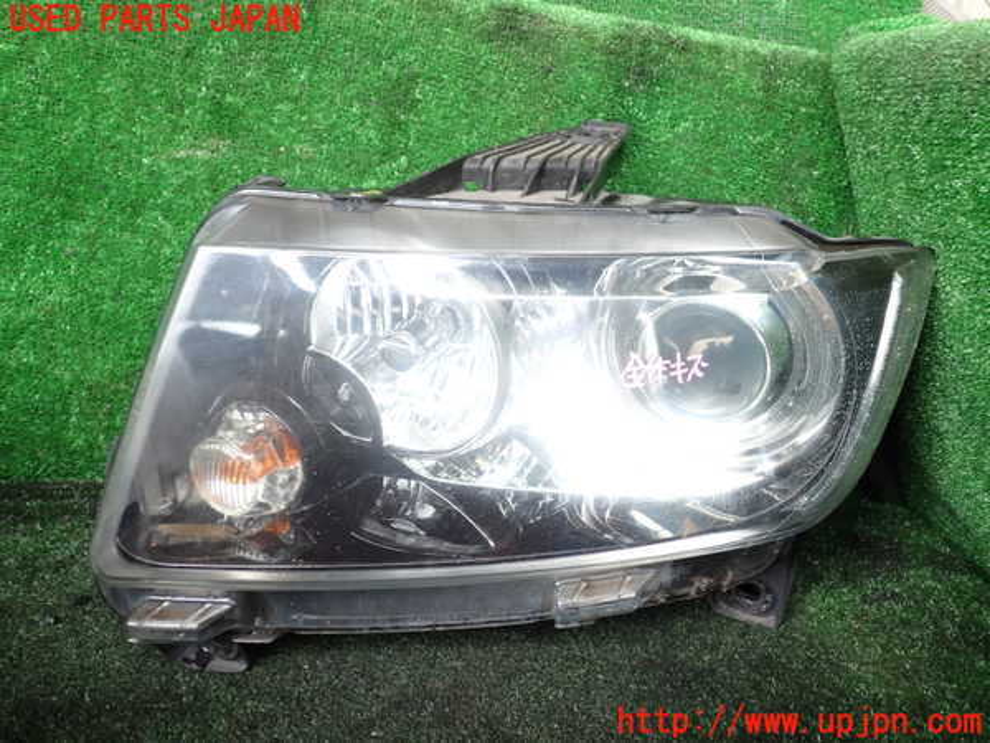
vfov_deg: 46.8
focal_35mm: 30
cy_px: 372
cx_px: 495
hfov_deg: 60.0
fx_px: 858
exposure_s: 1/60
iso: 125
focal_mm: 5.4
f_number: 2.3
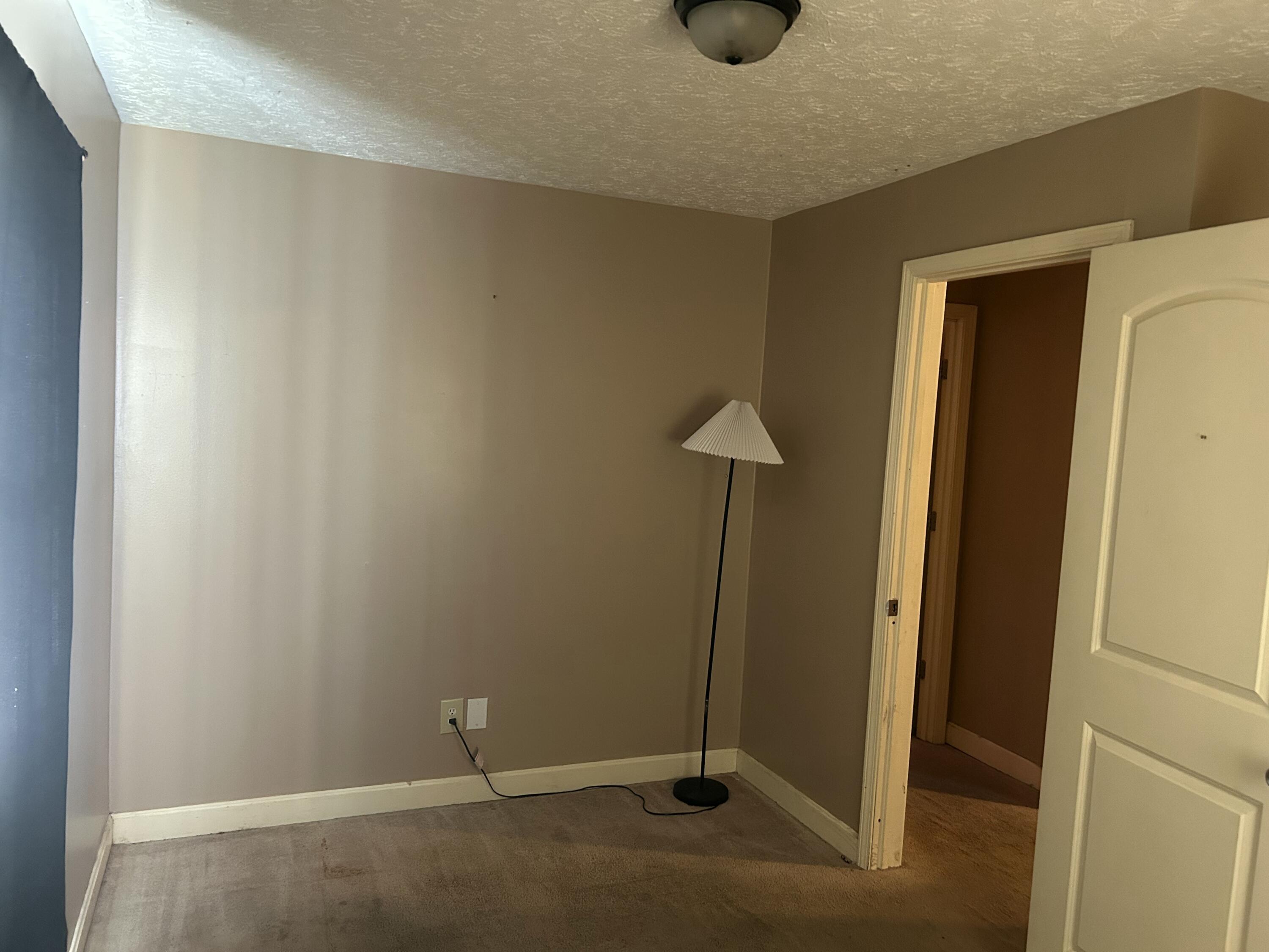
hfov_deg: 67.3
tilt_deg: -6.0
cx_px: 634
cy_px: 476
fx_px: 953
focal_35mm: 26
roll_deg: -2.9
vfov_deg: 53.1
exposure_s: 1/40
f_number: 1.5
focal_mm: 5.7
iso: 500
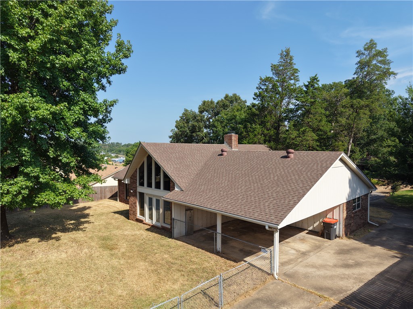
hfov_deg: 71.6
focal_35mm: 24
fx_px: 286
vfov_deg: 56.8
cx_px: 206
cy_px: 154
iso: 170
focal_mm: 8.67
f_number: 1.8
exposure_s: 1/3200
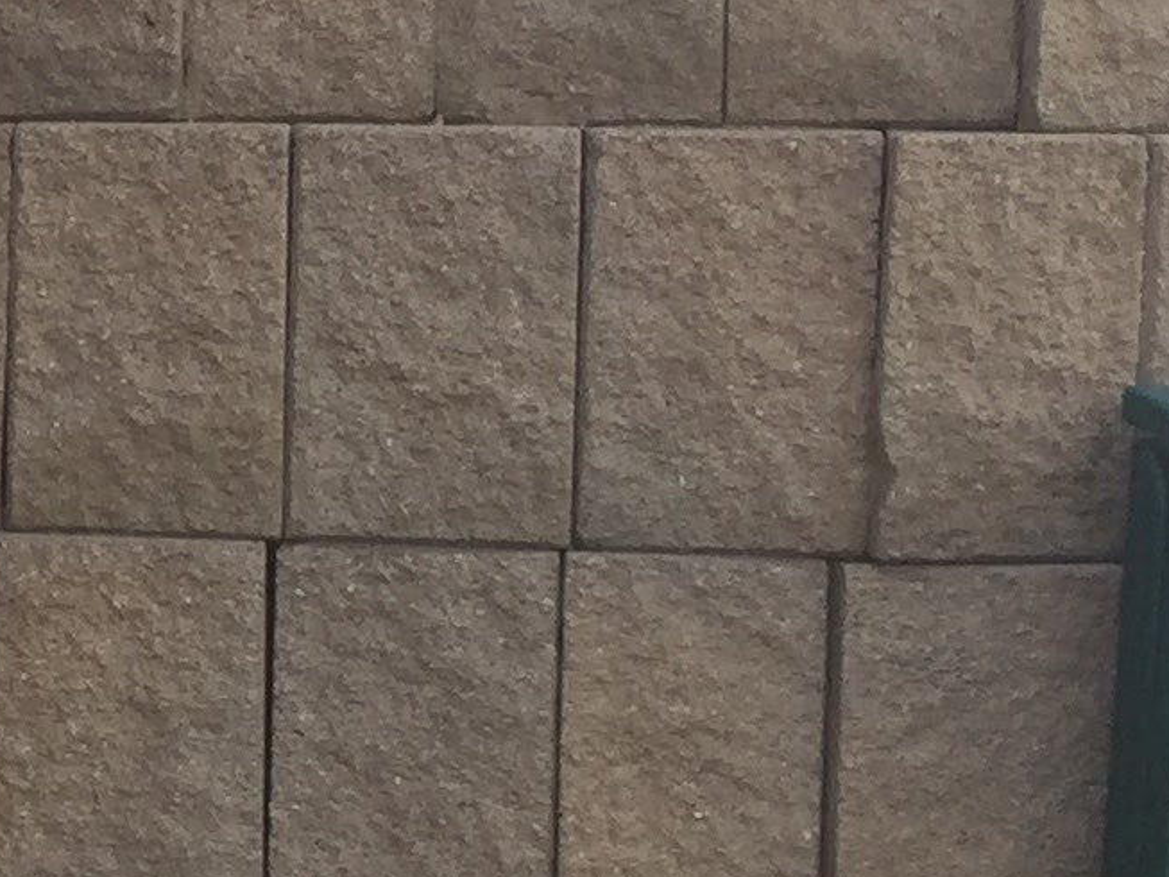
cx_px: -854
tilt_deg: -2.9
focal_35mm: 145
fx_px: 4898
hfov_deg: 12.6
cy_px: 542
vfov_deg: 10.2
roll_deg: +0.3
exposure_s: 1/353
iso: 32
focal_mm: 4.15
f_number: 2.2
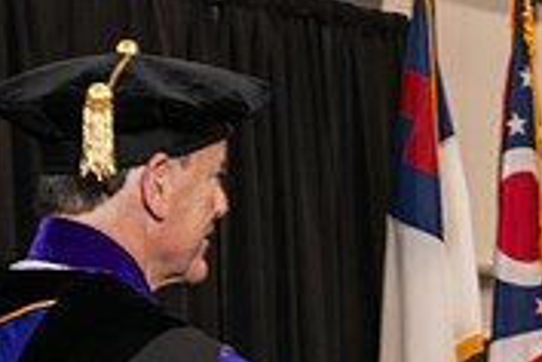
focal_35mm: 230
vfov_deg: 6.0
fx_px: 3463
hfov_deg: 8.9
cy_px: 397
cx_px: 542
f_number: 5
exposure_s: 1/125
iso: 1600
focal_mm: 70
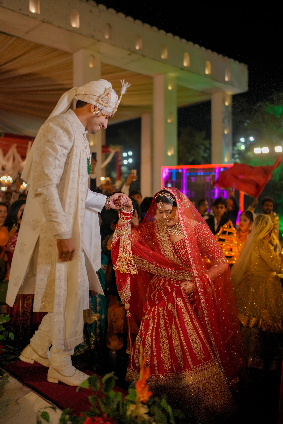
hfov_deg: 37.9
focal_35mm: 35
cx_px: 142
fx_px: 413
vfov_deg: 54.4
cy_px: 212
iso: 640
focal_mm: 35
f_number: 1.4
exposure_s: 1/1000
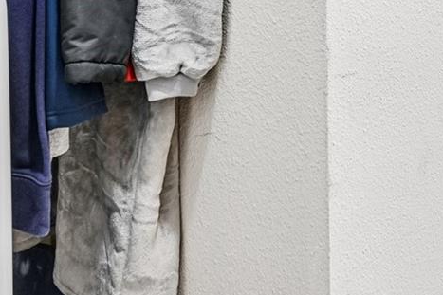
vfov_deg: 24.5
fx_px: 590
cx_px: 409
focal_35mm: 48
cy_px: -88
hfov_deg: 38.0
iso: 400
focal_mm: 14
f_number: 8
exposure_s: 1/10
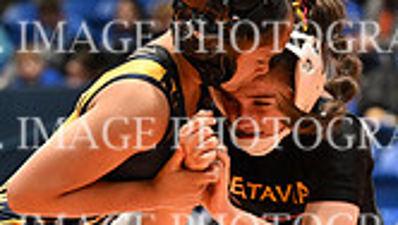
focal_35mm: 325
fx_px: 3435
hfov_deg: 6.6
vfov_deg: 3.7
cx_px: 158
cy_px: 375
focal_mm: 89
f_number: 2.8
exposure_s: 1/767
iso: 4500
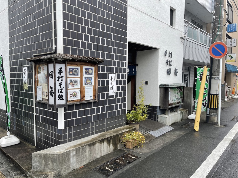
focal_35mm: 26
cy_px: 89
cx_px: 119
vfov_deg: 53.1
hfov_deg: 67.3
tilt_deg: -3.6
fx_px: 179
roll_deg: -0.7
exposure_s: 1/684
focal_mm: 5.1
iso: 32
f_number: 1.6
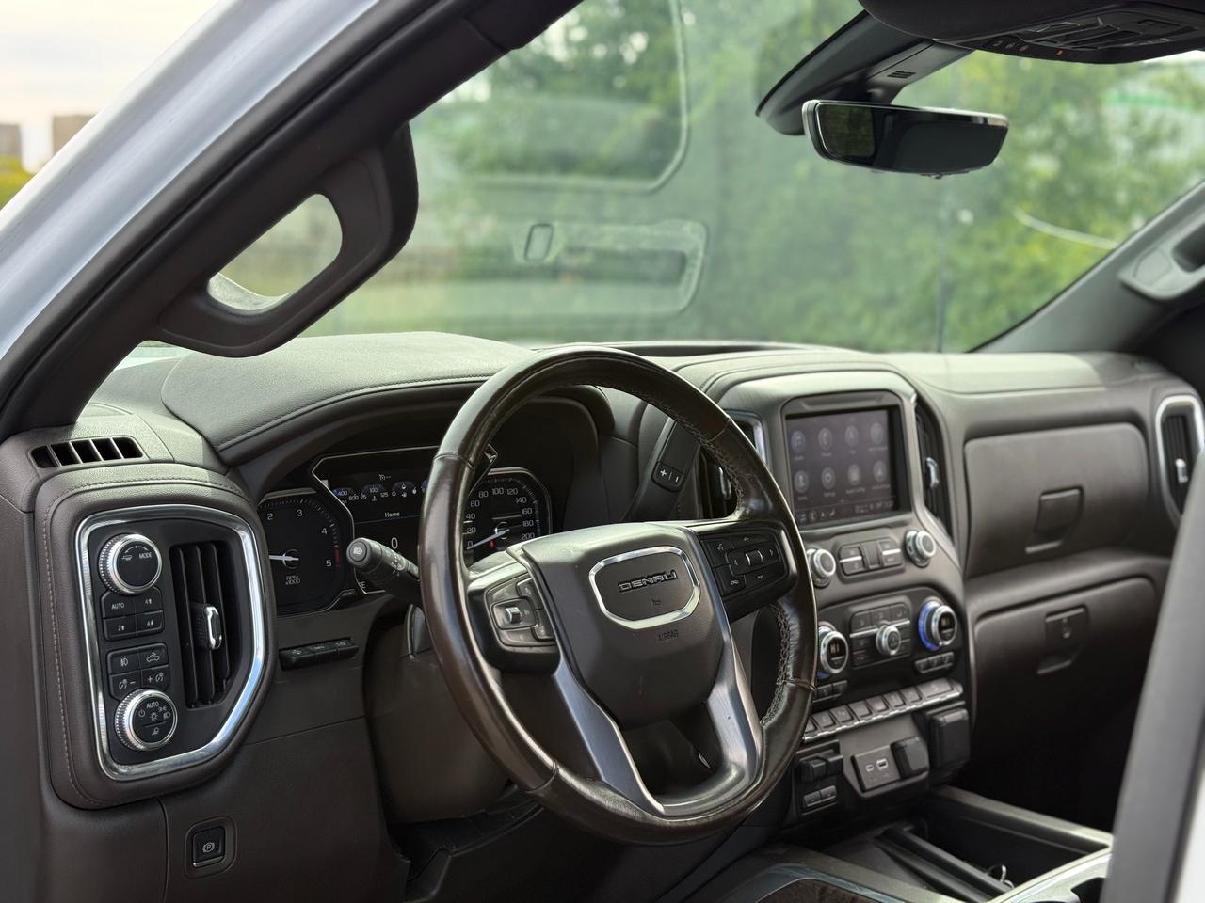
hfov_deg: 39.7
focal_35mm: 48
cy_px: 452
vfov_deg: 30.3
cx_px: 602
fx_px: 1671
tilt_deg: -6.8
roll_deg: -2.1
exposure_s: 1/687
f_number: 1.78
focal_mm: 6.76
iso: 80
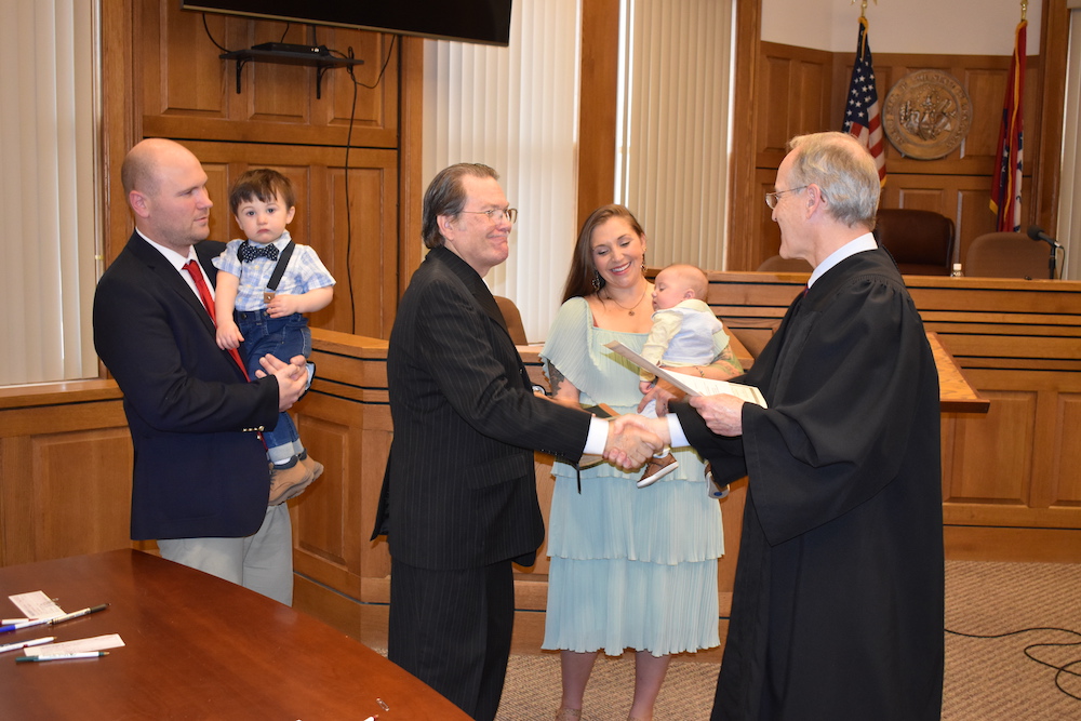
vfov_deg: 33.0
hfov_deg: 47.9
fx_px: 1216
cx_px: 540
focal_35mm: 40
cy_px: 360
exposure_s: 1/80
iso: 1600
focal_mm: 27
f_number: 4
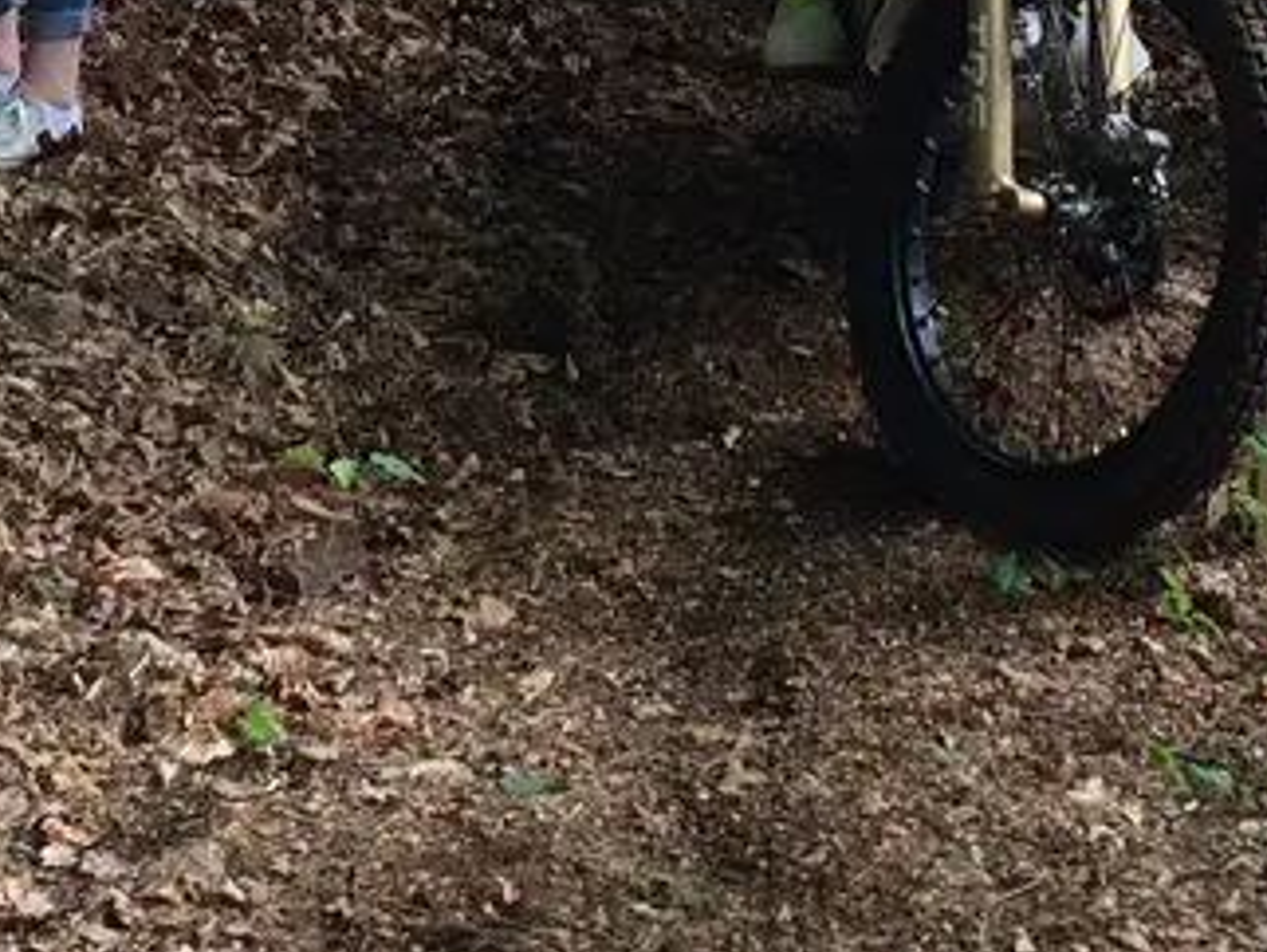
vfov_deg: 12.9
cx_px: 787
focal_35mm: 108
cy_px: -551
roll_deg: +1.6
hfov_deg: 18.2
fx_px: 3956
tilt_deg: -6.0
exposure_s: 1/33
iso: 32
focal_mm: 4.15
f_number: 2.2
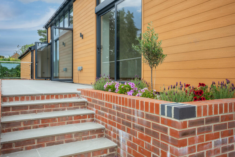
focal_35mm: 31
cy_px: 78
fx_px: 202
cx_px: 118
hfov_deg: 60.3
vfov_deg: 42.3
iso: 200
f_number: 11
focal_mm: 31
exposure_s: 1/60
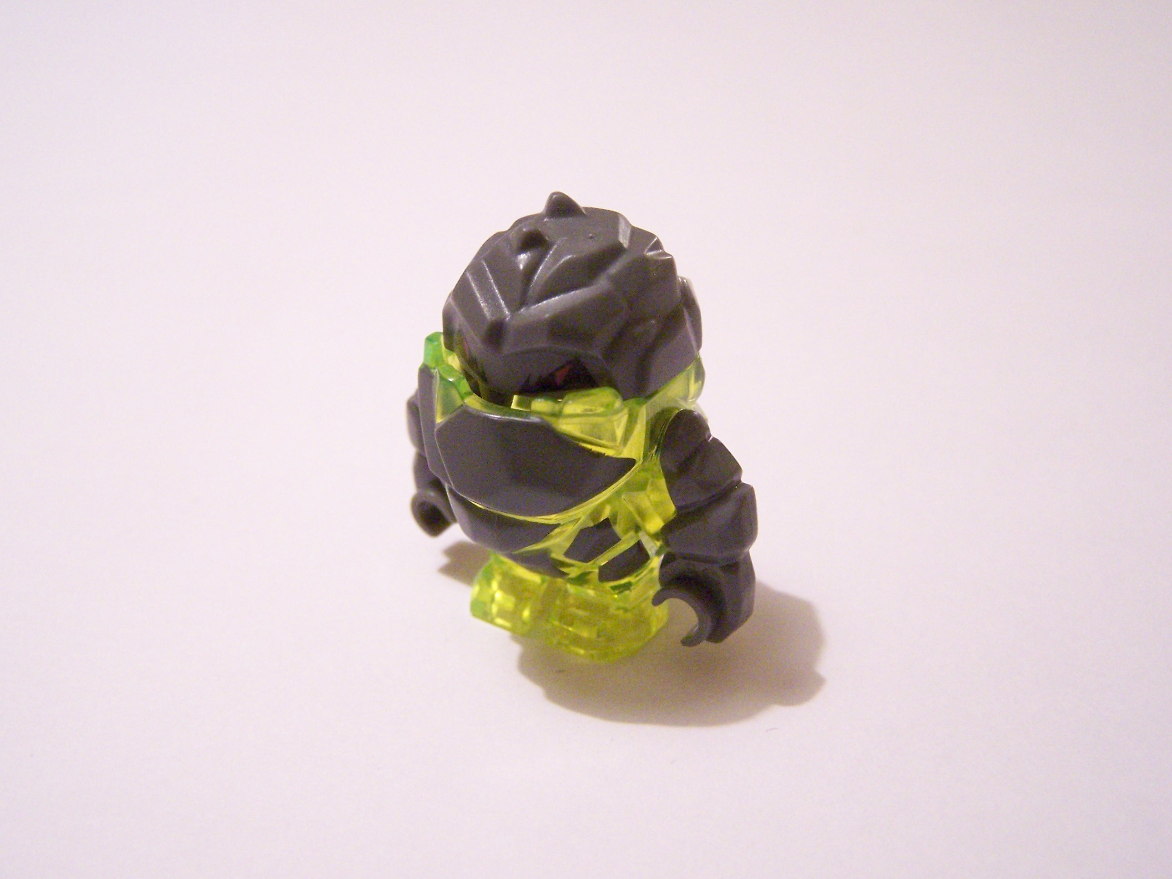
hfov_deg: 46.8
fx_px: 1354
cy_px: 440
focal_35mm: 40
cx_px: 586
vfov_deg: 36.0
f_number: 2.8
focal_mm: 6.7
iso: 400
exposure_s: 1/15
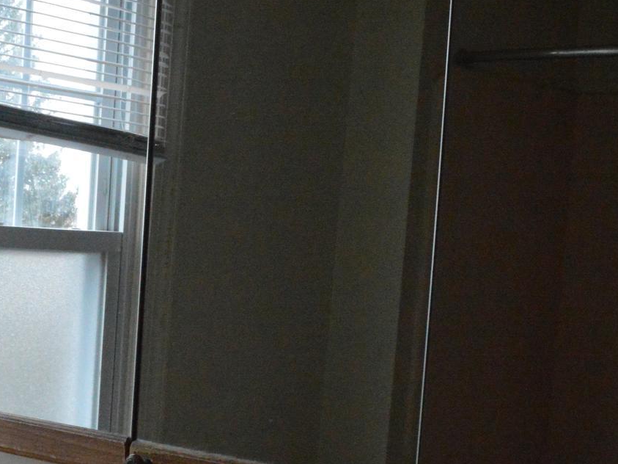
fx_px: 1250
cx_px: 62
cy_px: 390
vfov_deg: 20.7
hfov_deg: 26.8
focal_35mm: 70
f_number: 11
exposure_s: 1/200
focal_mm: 20
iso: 6400
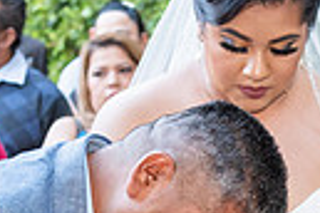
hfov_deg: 9.6
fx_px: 1911
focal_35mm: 215
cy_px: 311
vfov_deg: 6.3
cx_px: 166
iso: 640
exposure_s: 1/125
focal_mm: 48
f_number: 4.5
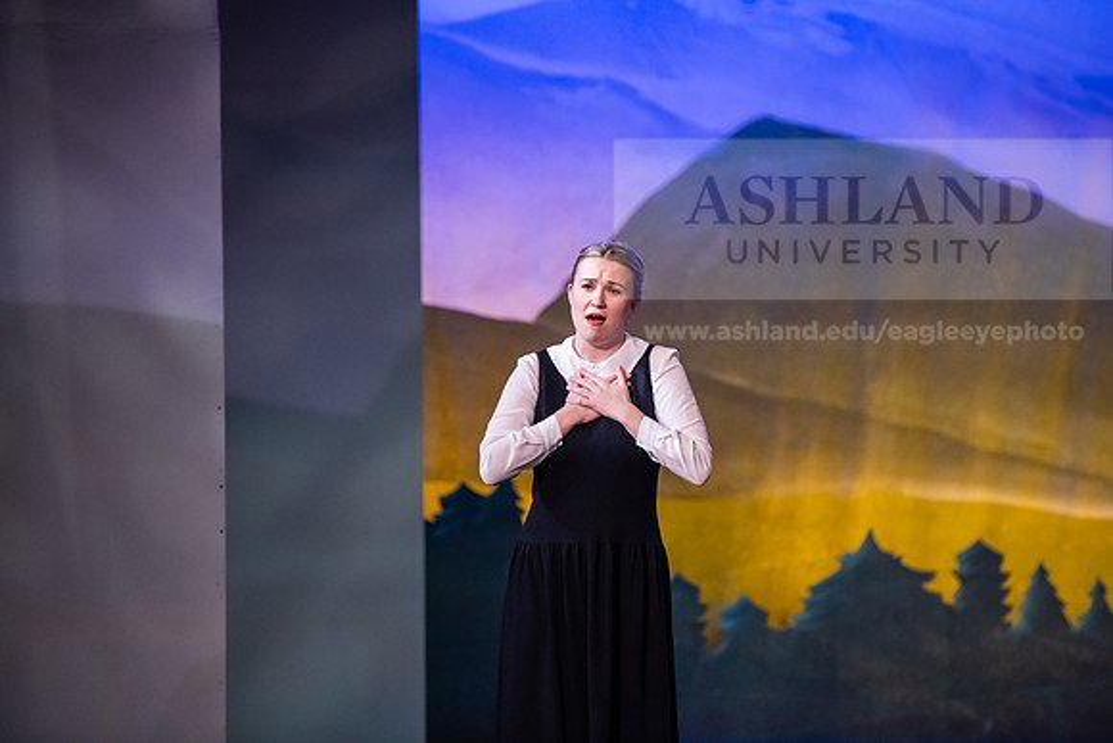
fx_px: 5411
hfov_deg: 11.7
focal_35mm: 175
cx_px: 556
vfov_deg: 7.9
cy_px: 372
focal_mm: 175
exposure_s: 1/200
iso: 3200
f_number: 3.2
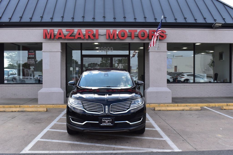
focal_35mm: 38
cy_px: 78
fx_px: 243
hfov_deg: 51.3
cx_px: 116
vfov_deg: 35.5
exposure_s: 1/250
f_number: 10
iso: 400
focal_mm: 25
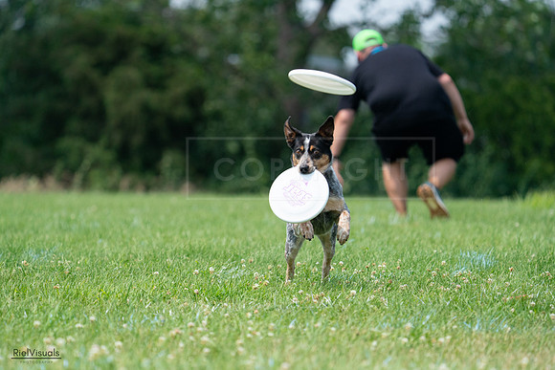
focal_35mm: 350
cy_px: 185
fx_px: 5397
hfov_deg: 5.9
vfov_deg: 3.9
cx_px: 278
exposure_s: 1/4000
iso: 1600
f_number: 6.3
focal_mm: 350
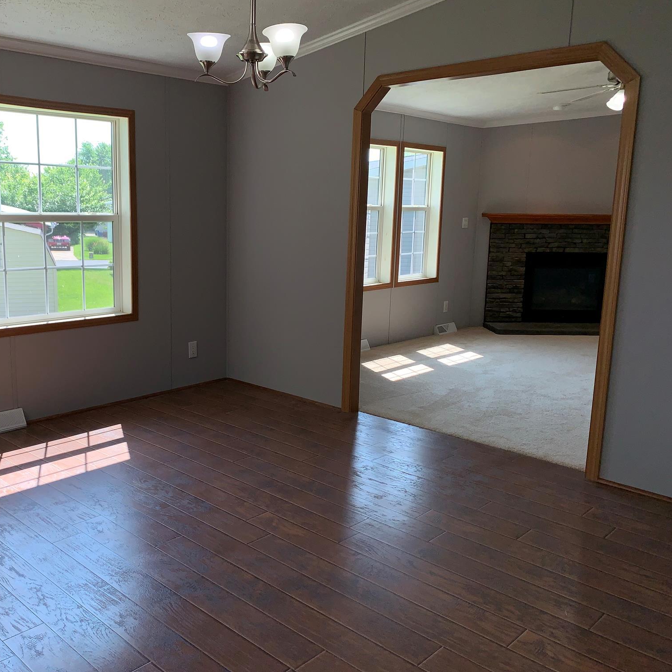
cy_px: 339
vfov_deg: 52.5
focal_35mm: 31
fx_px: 681
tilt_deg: -12.1
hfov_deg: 51.7
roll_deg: -0.5
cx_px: 235
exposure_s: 1/405
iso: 25
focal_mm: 4.25
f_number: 1.8
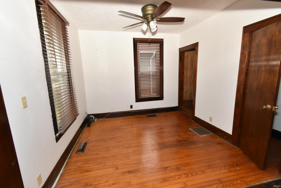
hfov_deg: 100.3
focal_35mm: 15
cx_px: 140
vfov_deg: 77.4
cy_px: 94
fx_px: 117
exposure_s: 1/80
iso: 400
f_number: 10
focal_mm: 10
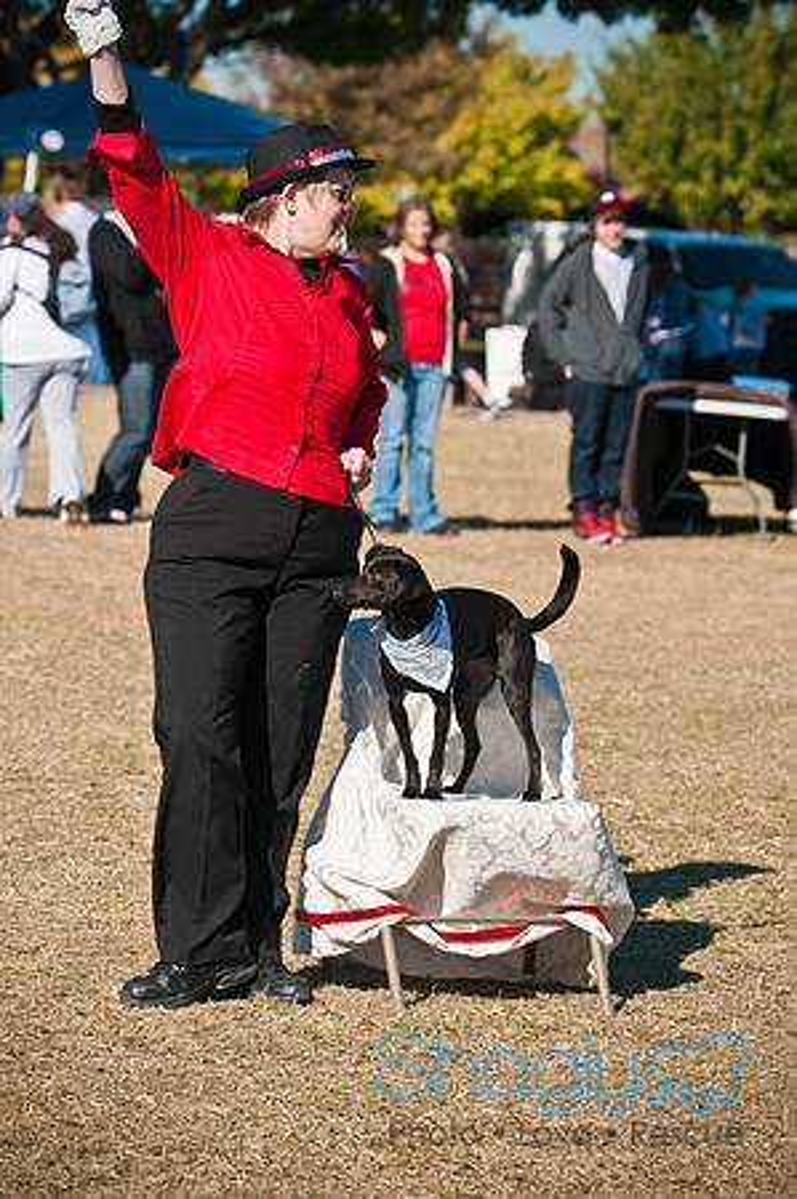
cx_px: 398
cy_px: 600
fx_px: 5591
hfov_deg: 8.2
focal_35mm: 168
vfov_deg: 12.2
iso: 400
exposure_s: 1/2500
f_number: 5.6
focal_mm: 112
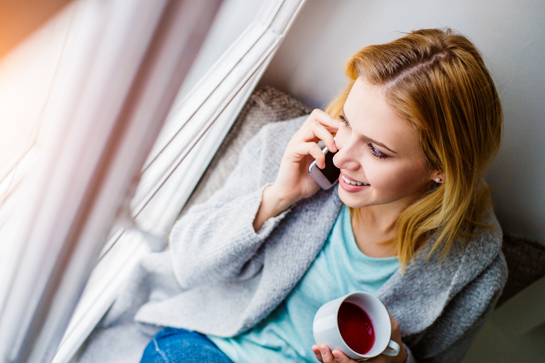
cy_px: 182
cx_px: 272
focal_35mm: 50
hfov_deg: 39.6
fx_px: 756
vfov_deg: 27.0
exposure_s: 1/320
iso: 1600
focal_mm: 50
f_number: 2.8
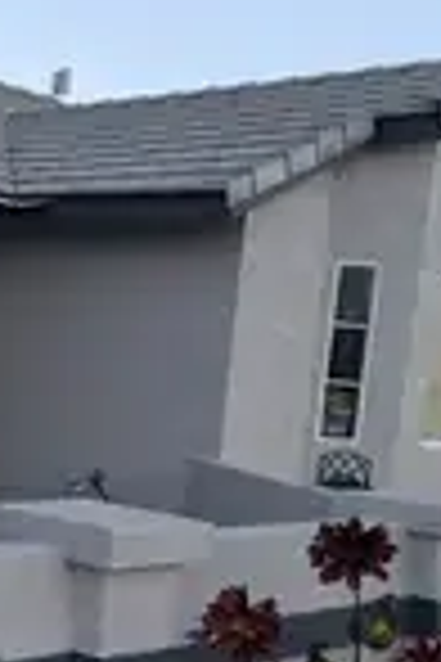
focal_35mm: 68
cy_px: 498
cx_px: -104
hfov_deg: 18.8
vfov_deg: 29.2
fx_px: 1249
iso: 46
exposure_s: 1/287
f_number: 1.85
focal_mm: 6.81
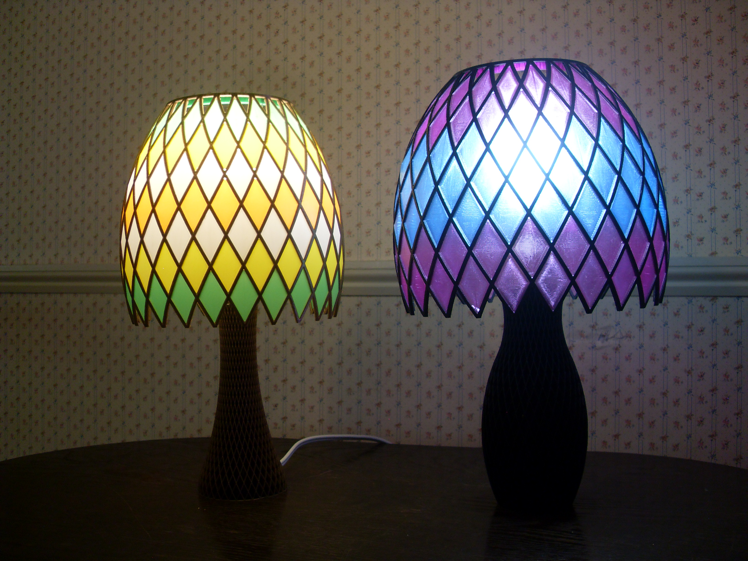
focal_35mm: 37
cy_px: 280
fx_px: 800
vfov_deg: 38.7
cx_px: 374
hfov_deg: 50.1
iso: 100
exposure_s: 1/90
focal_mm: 6.3
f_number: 2.8
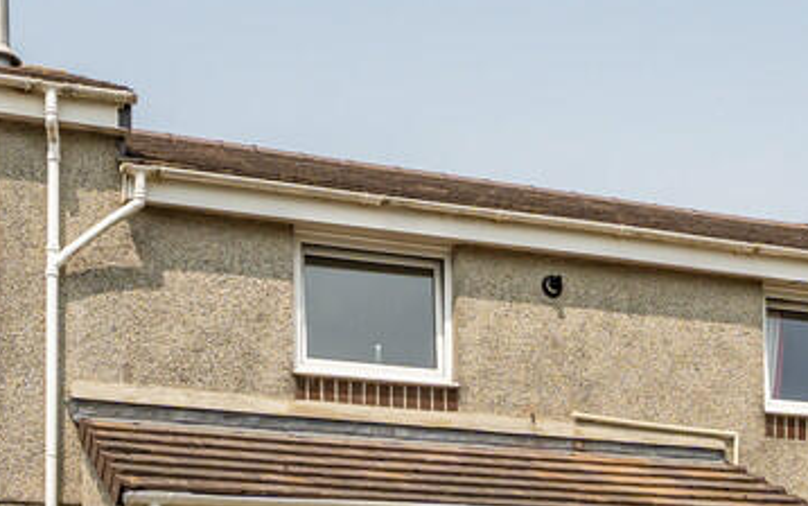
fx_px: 1542
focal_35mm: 70
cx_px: 657
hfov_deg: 28.7
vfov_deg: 18.4
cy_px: 435
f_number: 8
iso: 400
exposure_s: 1/2000
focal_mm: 16
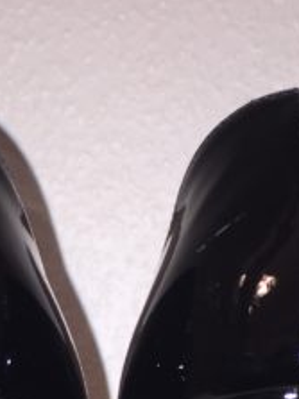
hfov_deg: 14.2
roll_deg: -0.9
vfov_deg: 17.7
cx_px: 129
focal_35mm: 104
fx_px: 1199
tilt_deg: -7.0
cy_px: 524
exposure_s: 1/34
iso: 32
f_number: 2.2
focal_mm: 4.15
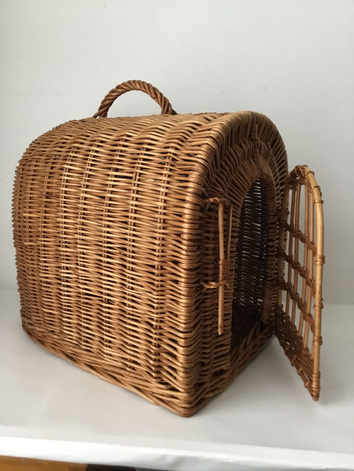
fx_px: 423
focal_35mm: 31
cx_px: 177
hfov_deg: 45.4
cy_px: 236
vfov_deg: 58.4
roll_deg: +1.0
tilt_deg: -9.1
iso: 100
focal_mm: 3.3
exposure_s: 1/33
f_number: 2.4
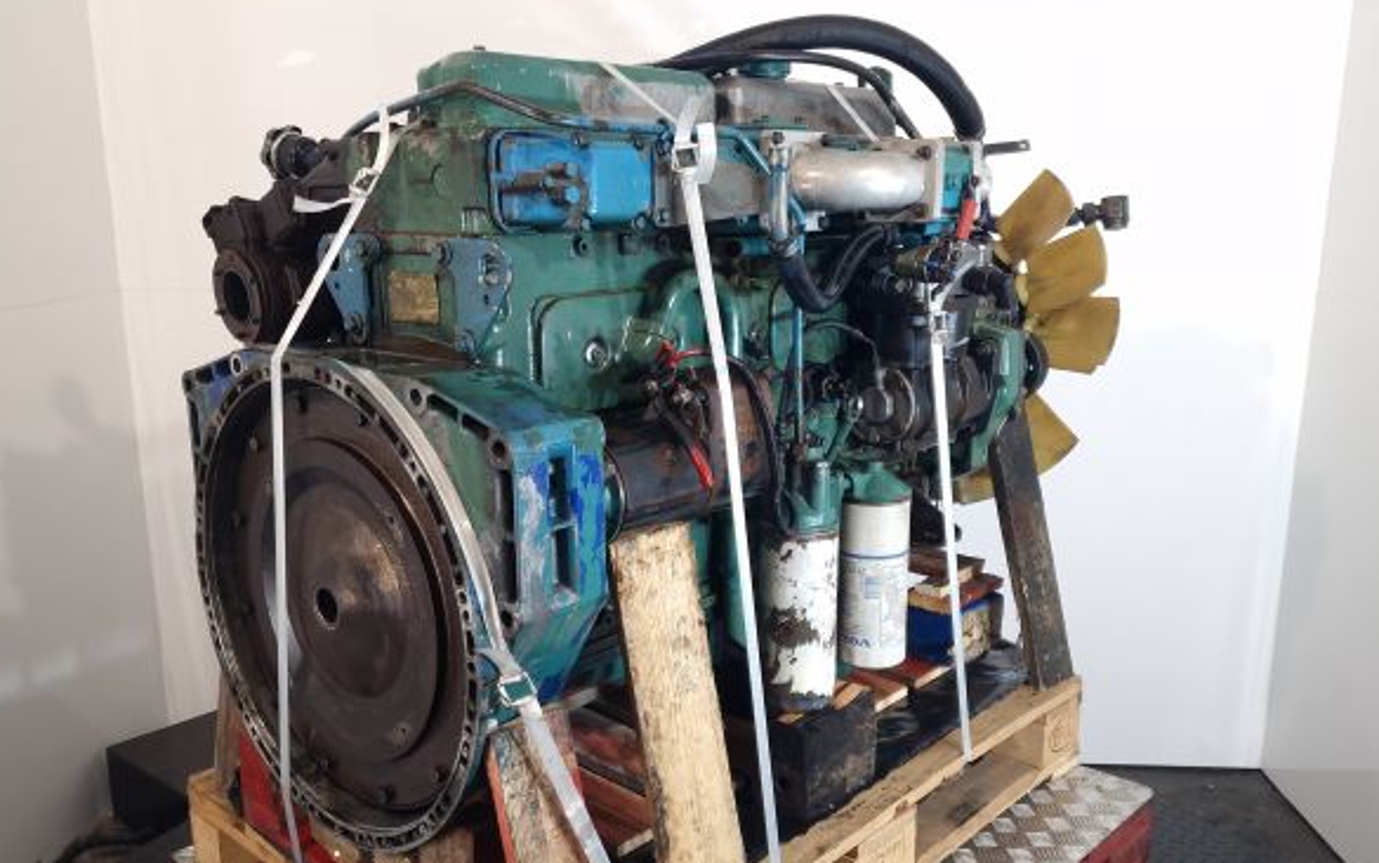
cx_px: 684
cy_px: 467
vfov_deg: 49.3
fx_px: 940
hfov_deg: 72.5
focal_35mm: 25
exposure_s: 1/50
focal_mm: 6.4
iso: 80
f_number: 1.8
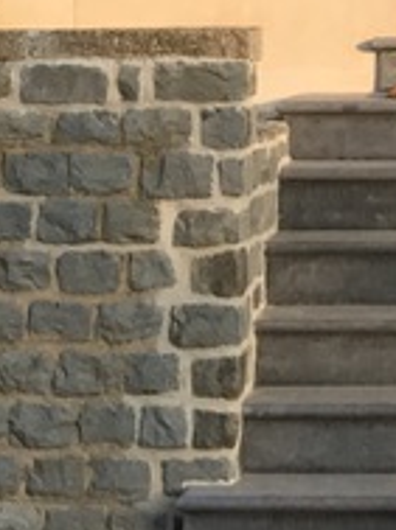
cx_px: 567
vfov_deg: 12.4
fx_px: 2326
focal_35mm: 152
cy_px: -250
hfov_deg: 9.5
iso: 20
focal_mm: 3.99
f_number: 1.8
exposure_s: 1/742
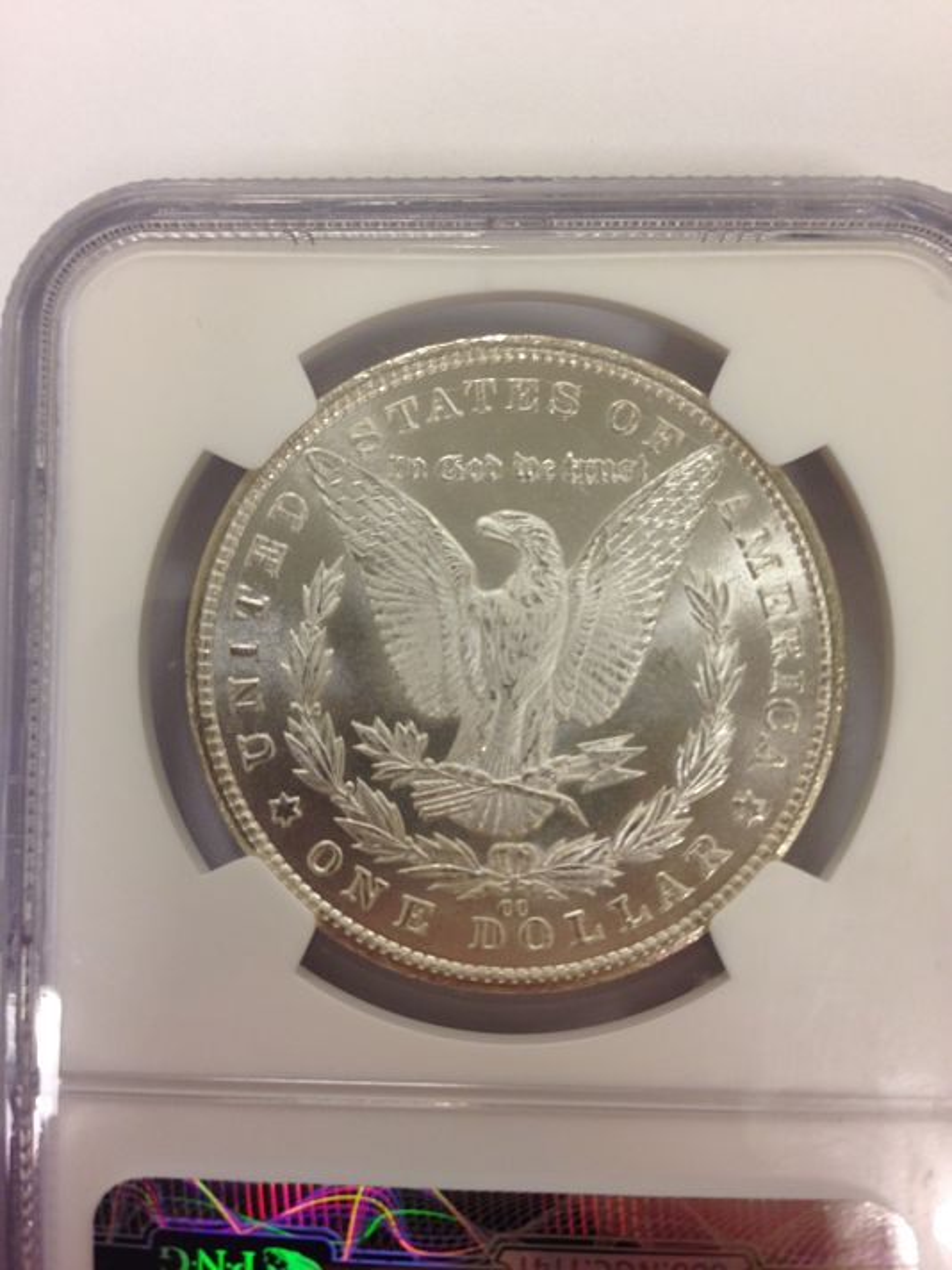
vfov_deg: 55.4
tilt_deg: -83.9
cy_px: 635
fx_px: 1210
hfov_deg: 42.9
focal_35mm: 33
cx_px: 476
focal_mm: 4.12
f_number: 2.4
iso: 64
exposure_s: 1/20
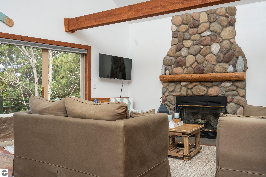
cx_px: 133
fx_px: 229
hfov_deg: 60.3
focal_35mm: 31
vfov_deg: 42.3
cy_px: 88
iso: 320
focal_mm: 31
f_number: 7.1
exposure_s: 1/160
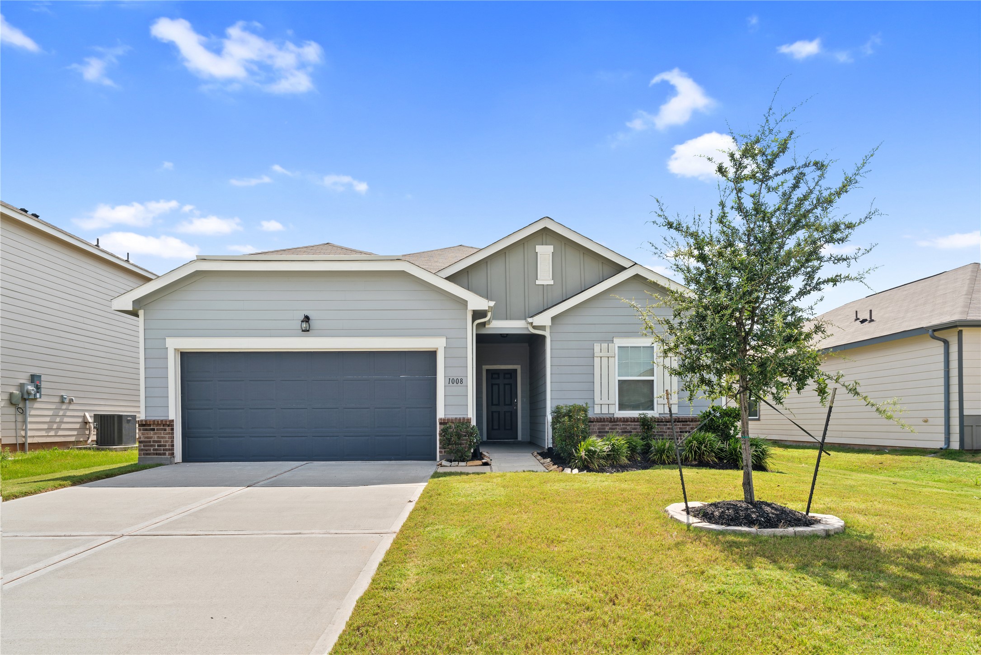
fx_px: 496
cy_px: 328
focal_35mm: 18
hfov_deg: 89.4
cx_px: 490
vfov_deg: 66.8
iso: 64
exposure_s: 1/20
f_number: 11
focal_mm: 18.2
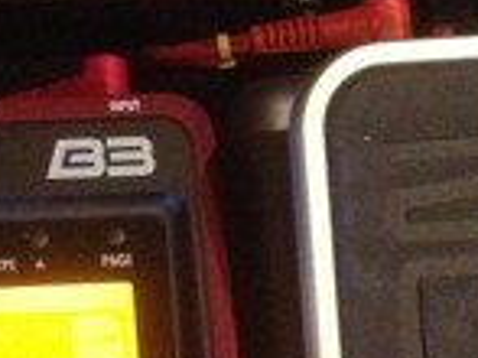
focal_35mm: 191
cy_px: 391
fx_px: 2635
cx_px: 0
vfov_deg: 7.7
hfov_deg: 10.3
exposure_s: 1/15
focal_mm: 4.28
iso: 500
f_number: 2.4
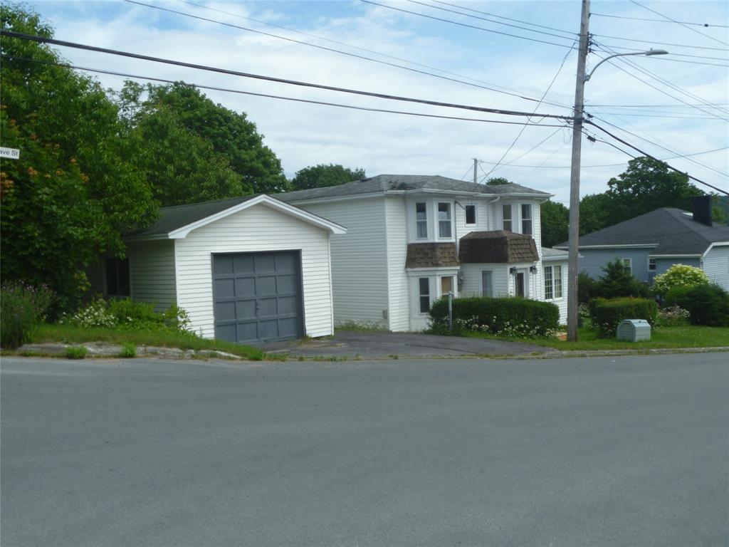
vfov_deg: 40.7
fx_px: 737
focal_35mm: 35
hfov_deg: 52.6
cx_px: 364
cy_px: 274
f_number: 5.6
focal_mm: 6.3
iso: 80
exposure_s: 1/250
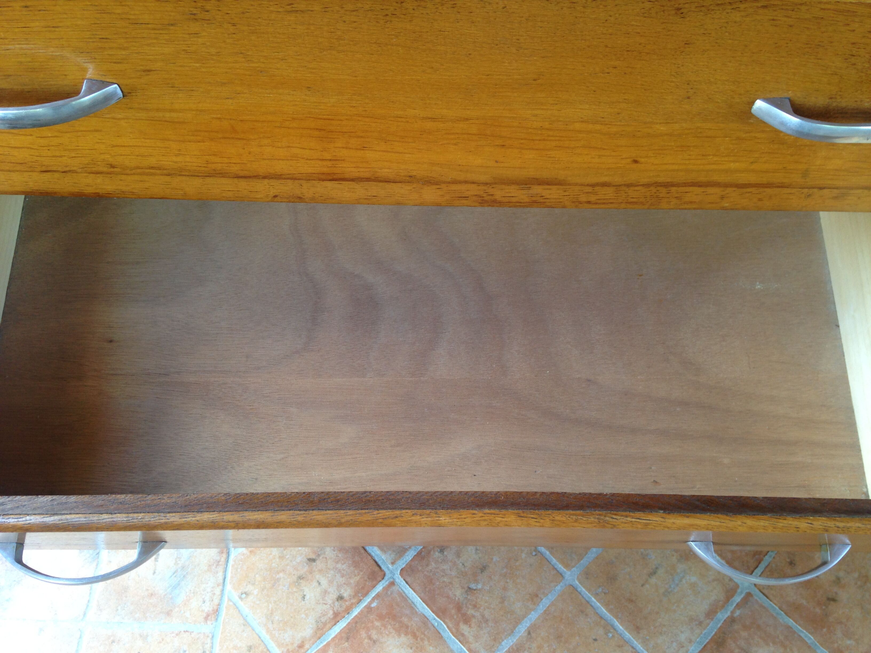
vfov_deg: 42.9
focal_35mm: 33
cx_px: 436
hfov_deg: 55.4
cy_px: 326
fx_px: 830
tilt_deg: -59.6
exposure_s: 1/30
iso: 50
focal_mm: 4.12
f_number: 2.4
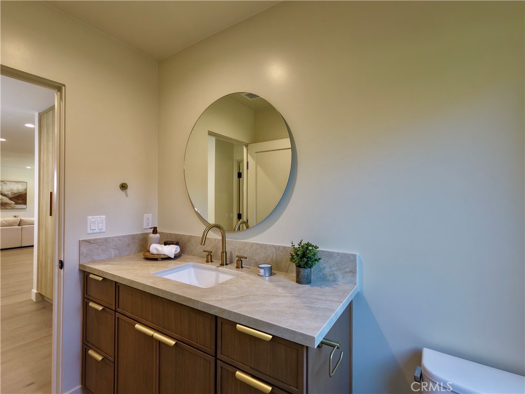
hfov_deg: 94.5
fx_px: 243
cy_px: 197
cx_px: 262
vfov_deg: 78.1
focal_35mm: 16
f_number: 2.2
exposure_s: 1/50
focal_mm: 3.05
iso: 320
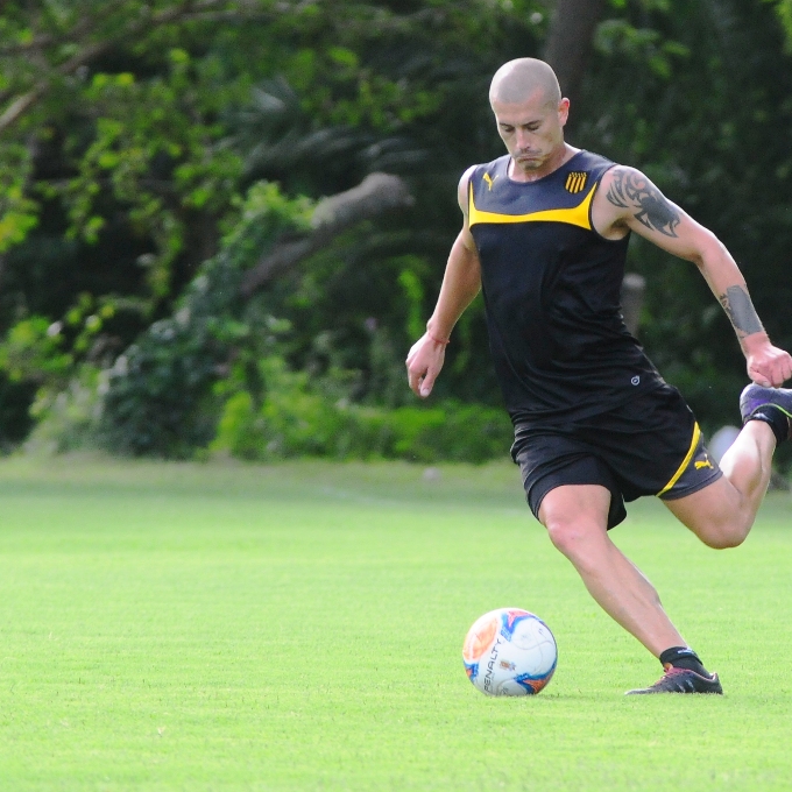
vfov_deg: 2.2
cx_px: 526
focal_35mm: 806
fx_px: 20864
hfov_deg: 2.2
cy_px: 395
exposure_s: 1/640
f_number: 4
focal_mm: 420
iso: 800
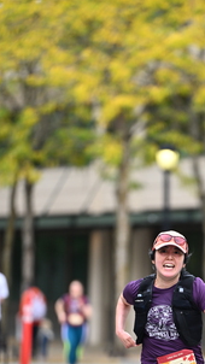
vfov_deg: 5.6
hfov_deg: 3.2
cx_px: 180
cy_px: 274
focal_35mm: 382
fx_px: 3689
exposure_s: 1/2000
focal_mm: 200
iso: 640
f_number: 2.8
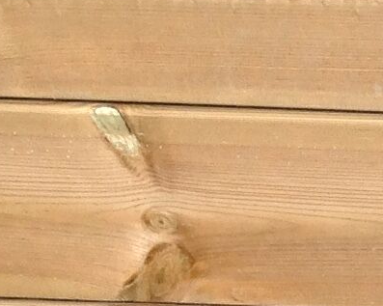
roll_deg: -1.6
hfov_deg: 7.9
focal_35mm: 223
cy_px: 538
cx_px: 1008
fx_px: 2526
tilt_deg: -37.6
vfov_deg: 6.8
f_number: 2.4
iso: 50
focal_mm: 4.28
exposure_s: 1/593
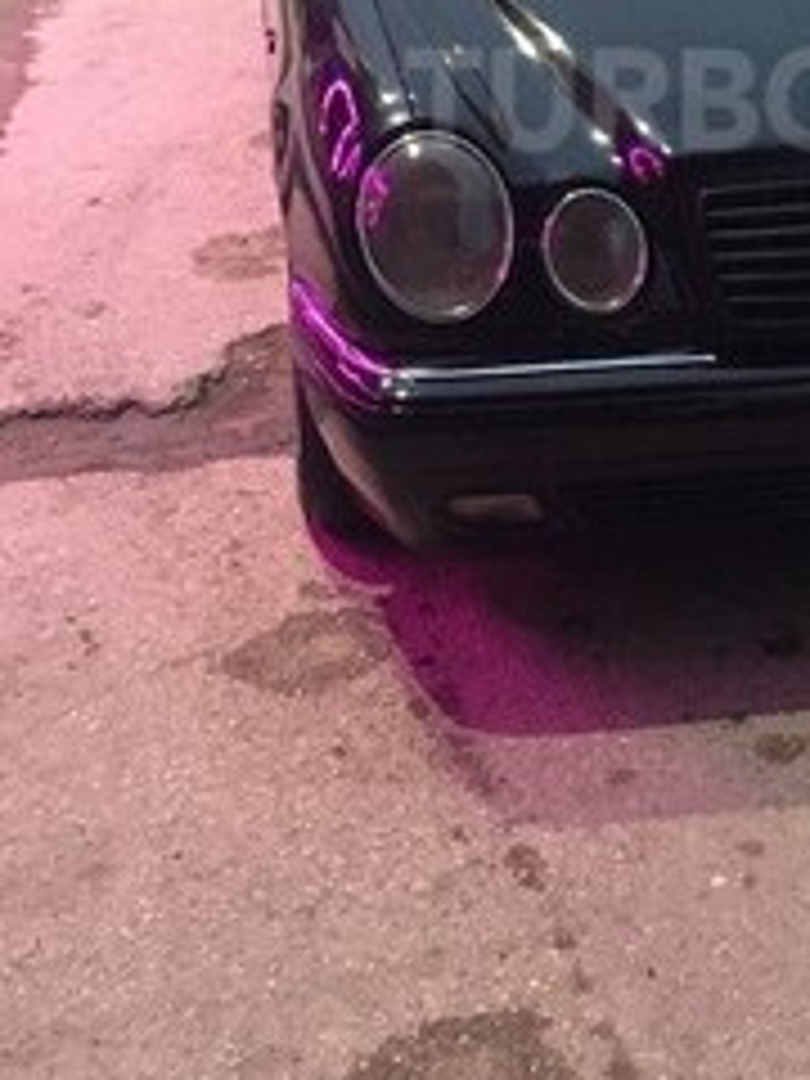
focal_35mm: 60
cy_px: 99
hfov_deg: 23.7
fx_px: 1872
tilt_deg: -14.0
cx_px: 752
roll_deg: +1.0
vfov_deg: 30.7
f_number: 2.2
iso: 400
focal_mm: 4.15
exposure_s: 1/17
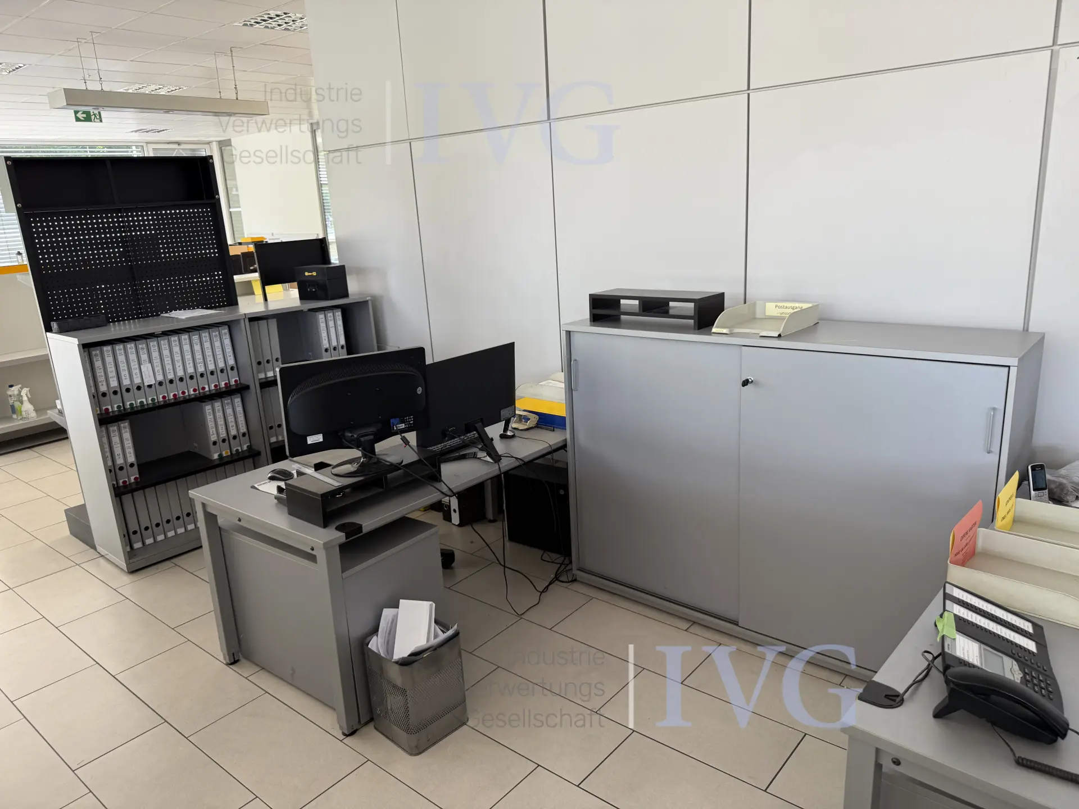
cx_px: 540
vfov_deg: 56.8
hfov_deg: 71.6
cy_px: 404
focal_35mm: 24
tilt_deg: -15.2
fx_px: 748
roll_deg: +1.9
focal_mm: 6.76
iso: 80
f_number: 1.78
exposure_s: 1/121
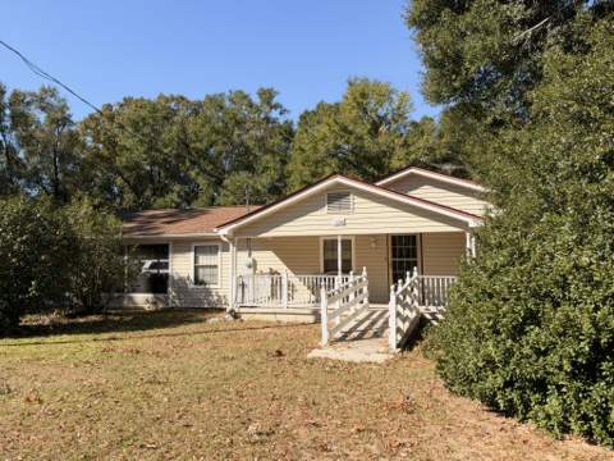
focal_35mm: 27
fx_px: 479
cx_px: 307
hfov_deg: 65.3
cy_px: 230
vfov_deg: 51.4
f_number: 1.8
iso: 64
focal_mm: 6.93
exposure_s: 1/2667
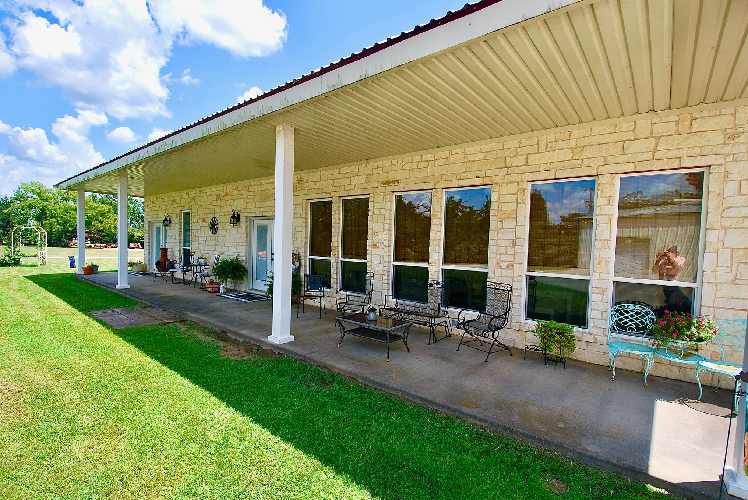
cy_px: 264
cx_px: 370
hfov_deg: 96.7
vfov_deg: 73.8
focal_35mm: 16
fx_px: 333
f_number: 7.1
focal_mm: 10
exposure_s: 1/160
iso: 100
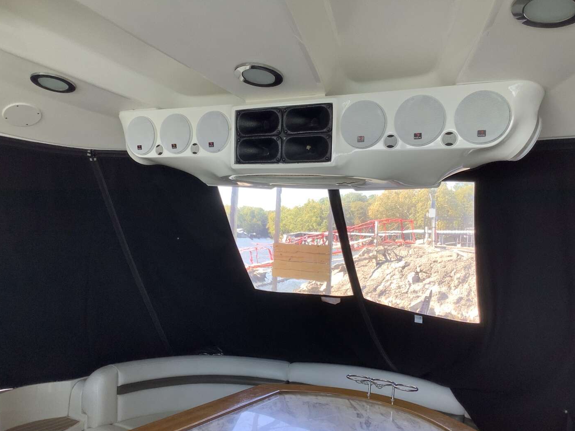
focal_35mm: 32
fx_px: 532
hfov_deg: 56.8
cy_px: 221
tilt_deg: +2.1
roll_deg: -2.5
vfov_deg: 44.2
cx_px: 286
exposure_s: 1/120
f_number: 2.4
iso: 50
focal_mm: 3.3
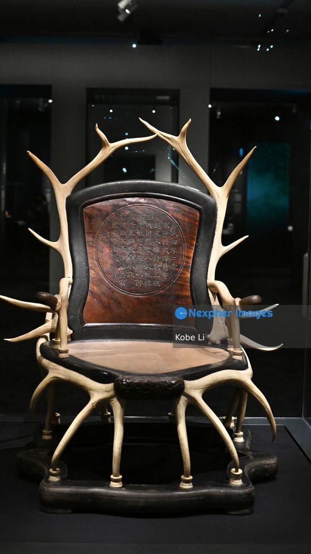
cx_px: 139
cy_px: 275
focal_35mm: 53
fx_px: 777
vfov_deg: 39.2
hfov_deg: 22.6
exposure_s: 1/80
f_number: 1.4
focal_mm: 50
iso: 6400
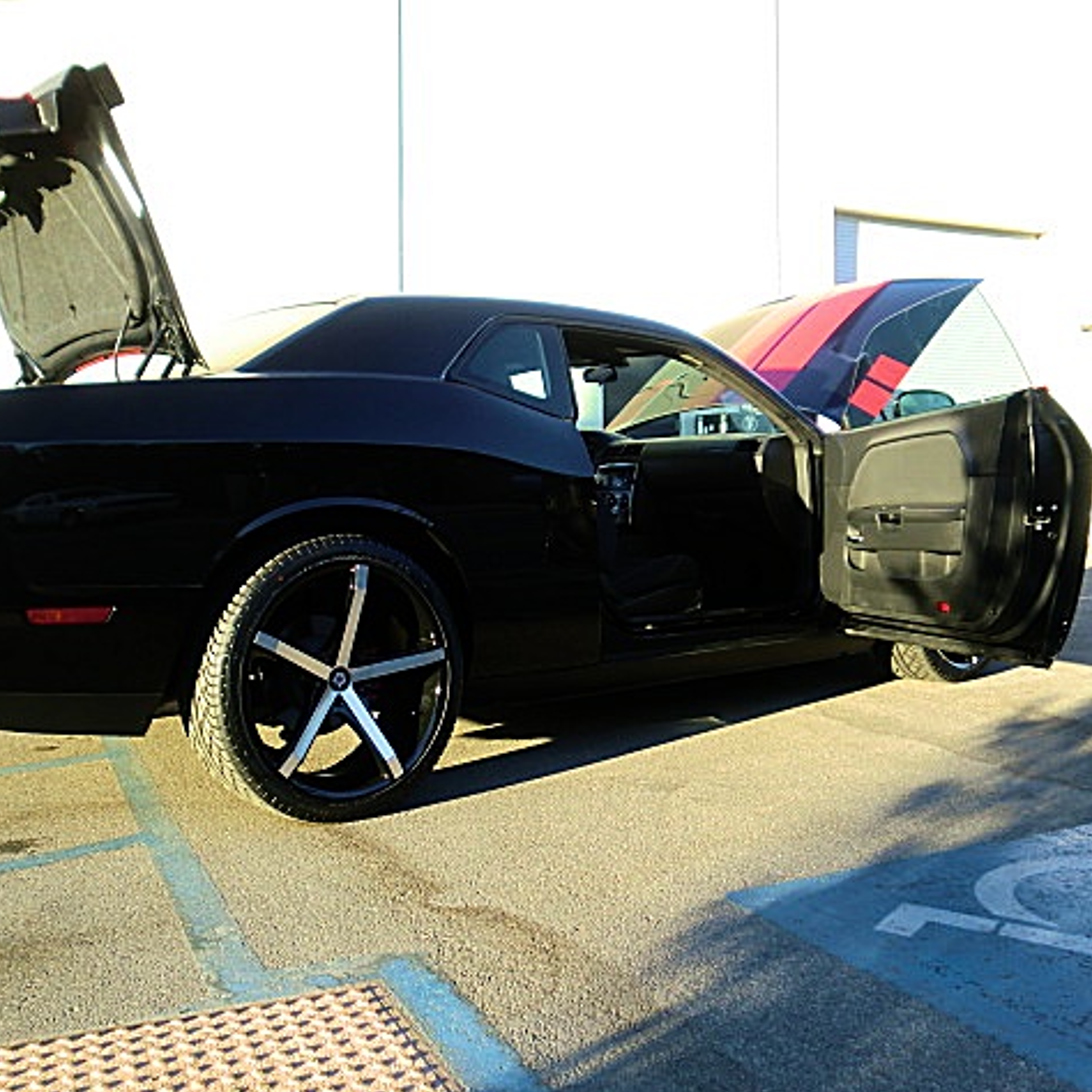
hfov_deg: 52.3
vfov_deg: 52.5
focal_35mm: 31
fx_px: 1106
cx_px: 468
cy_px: 551
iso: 64
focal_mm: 4.65
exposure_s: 1/160
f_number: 2.6
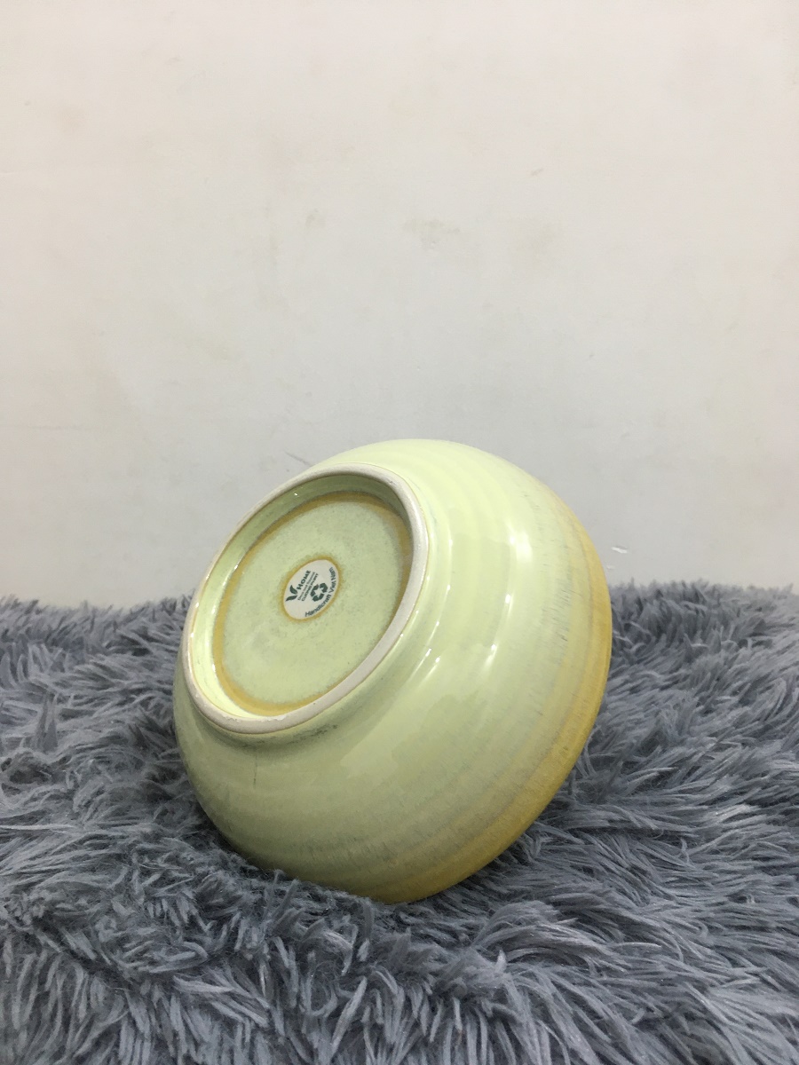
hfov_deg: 48.2
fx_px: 892
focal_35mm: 29
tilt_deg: -12.2
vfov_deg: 61.7
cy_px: 532
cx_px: 400
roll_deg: -0.3
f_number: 2.2
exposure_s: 1/33
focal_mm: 4.15
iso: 100
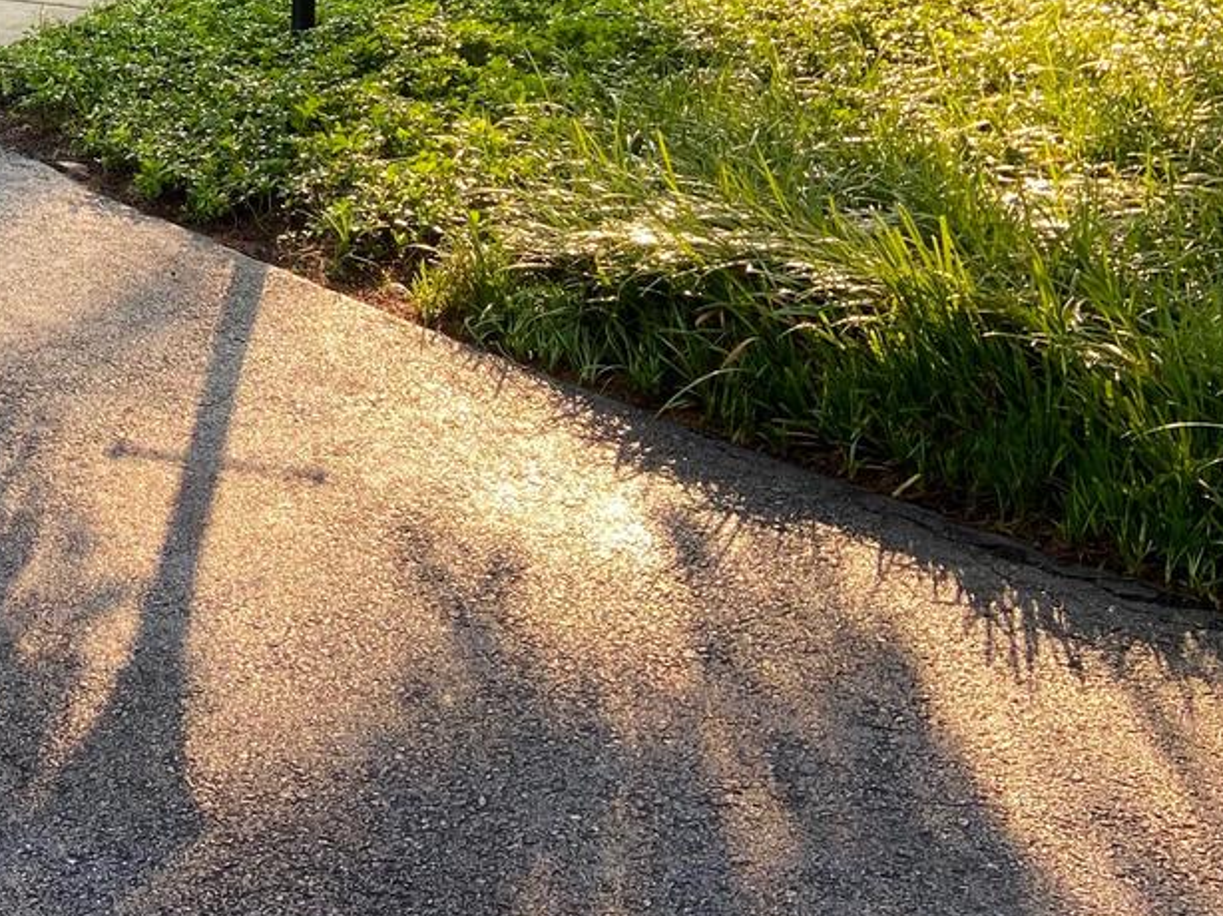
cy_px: -90
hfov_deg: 29.0
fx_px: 2154
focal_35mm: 61
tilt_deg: -11.8
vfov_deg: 22.6
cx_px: -90
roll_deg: +0.2
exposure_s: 1/122
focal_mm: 4.25
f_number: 1.8
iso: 32
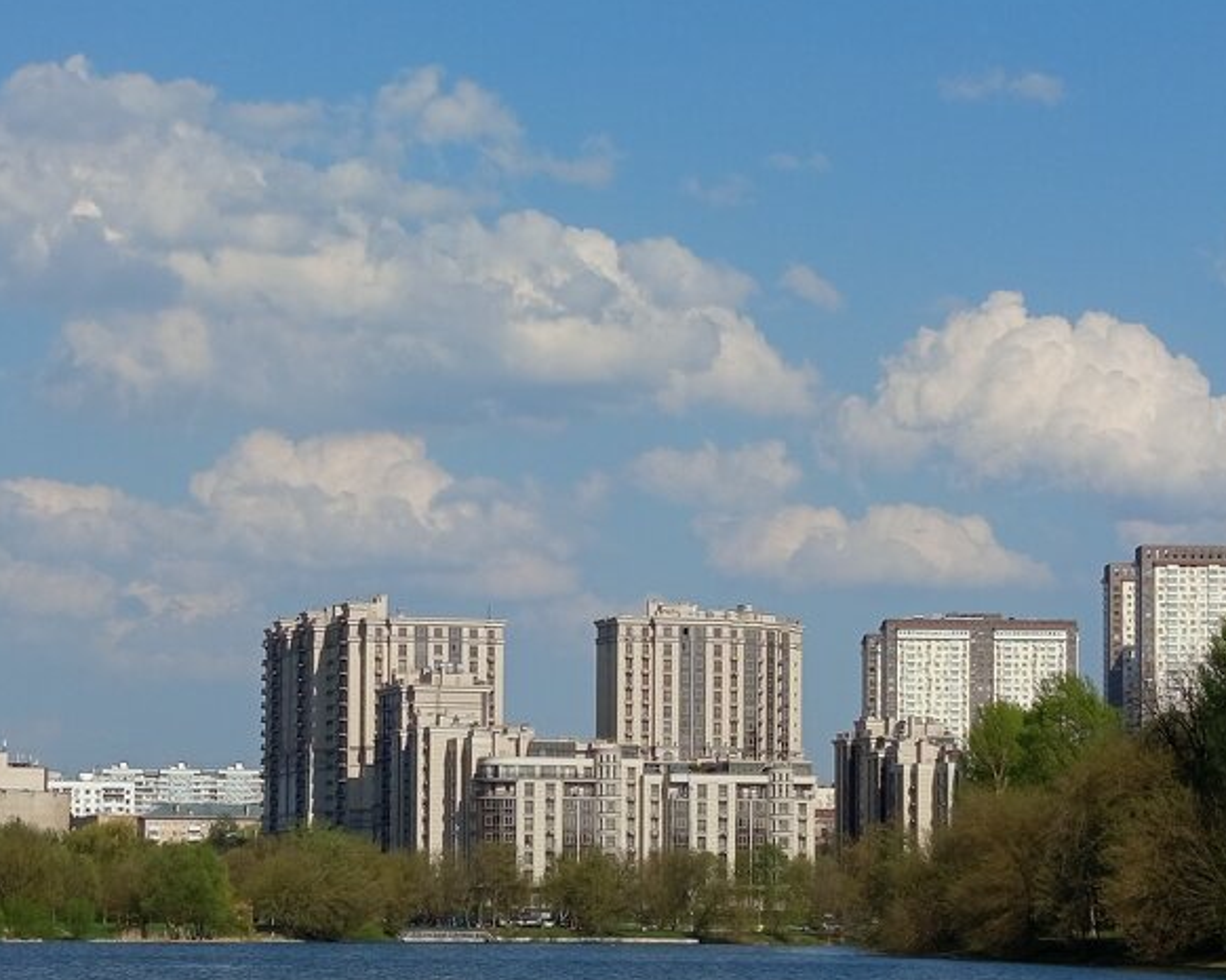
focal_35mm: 43
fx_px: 1559
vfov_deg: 34.5
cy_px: 663
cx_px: 478
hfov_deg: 42.7
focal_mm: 5.24
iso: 51
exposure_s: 1/1389
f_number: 1.7
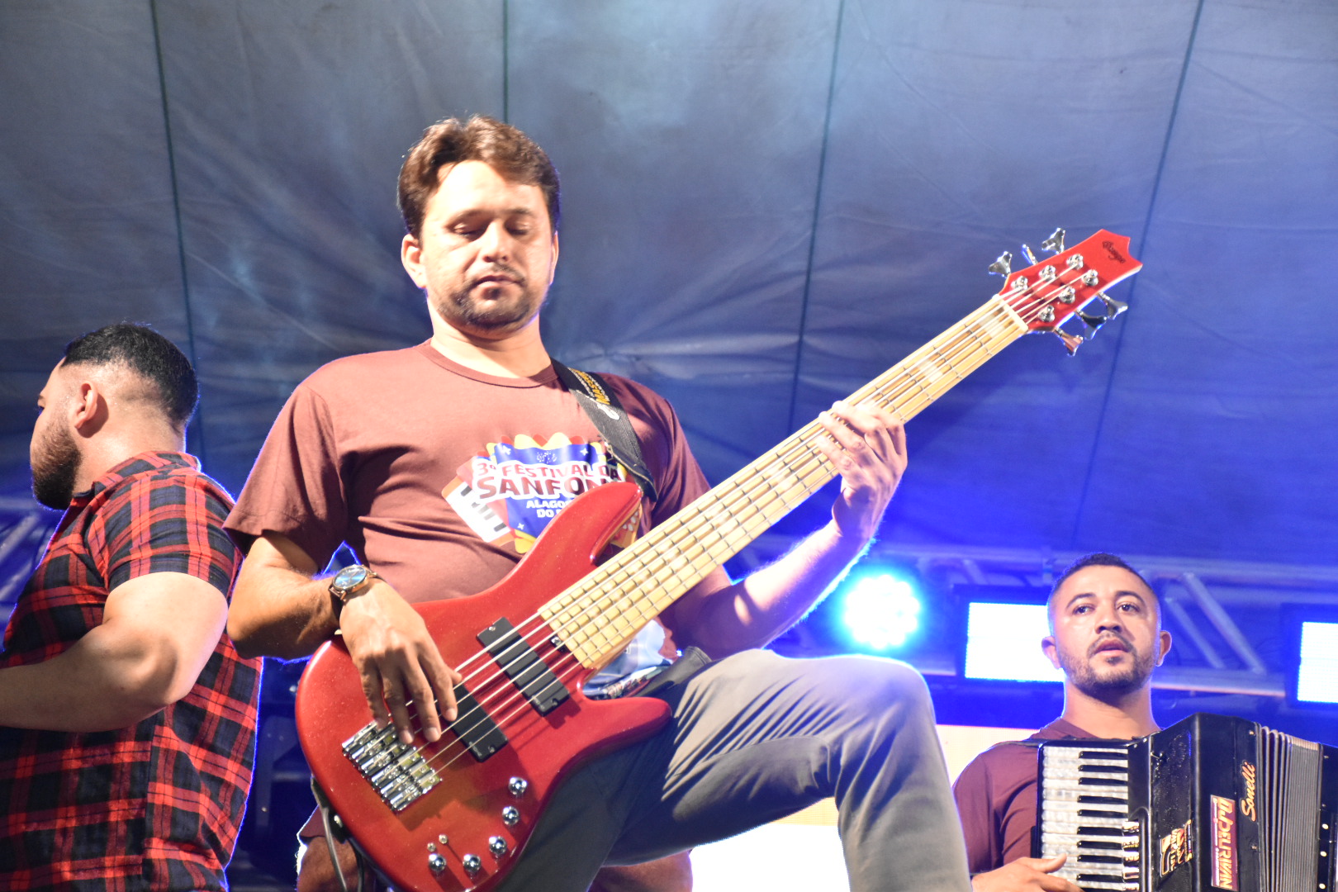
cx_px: 669
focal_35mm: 93
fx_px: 3456
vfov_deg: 14.7
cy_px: 446
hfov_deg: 21.9
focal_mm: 62
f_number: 5.6
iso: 3200
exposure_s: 1/100
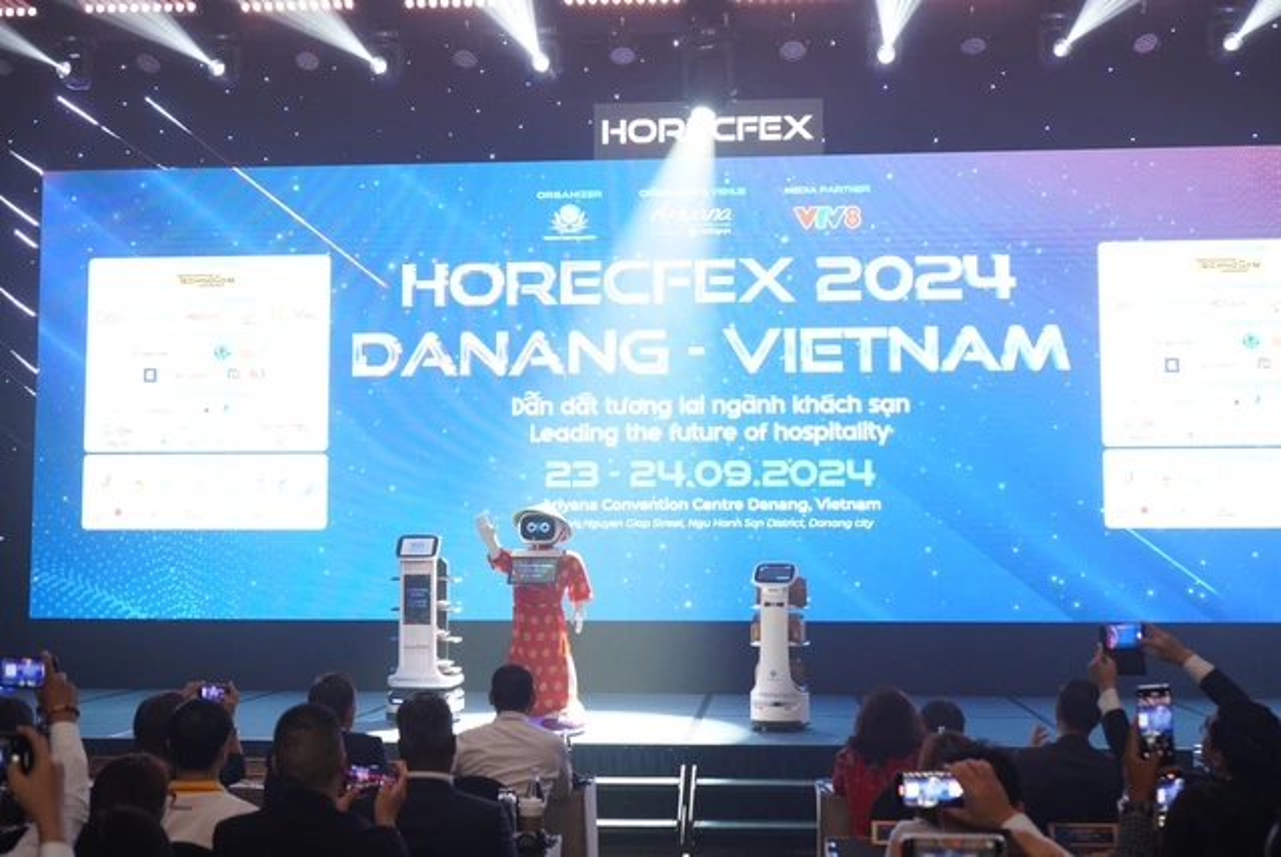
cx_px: 640
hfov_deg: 45.4
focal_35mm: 43
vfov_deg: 31.3
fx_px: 1531
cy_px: 428
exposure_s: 1/100
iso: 3200
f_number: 4.5
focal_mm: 43
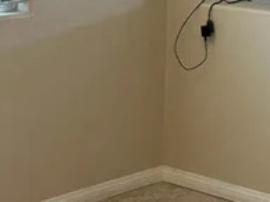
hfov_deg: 15.5
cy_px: -60
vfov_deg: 11.4
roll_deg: -1.6
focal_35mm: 127
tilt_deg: -2.0
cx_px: 180
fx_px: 989
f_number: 1.78
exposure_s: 1/163
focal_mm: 6.86
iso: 80
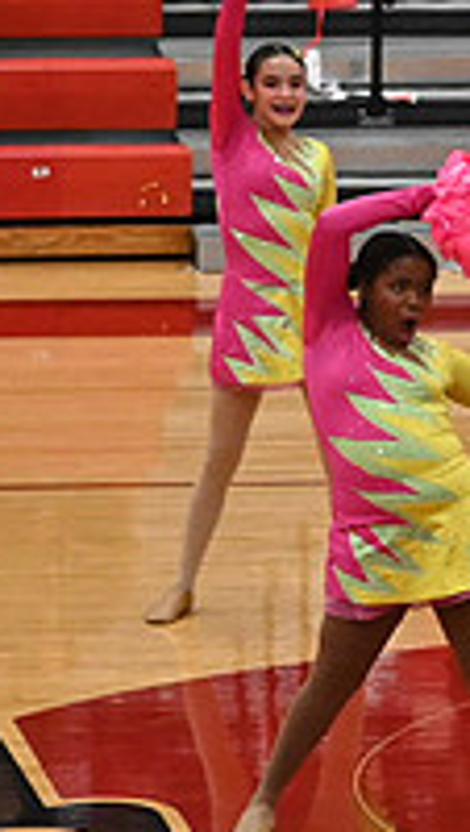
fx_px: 7044
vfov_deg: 6.8
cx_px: 1181
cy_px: 393
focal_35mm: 319
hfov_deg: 3.8
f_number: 4
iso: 6400
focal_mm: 70
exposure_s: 1/400
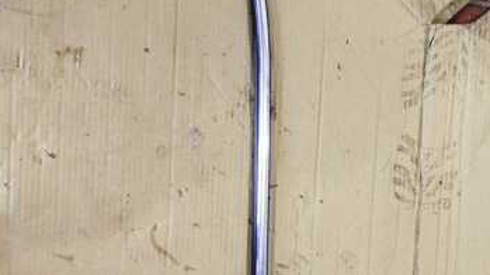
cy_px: 237
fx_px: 468
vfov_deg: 31.5
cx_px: 239
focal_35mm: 36
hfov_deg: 55.3
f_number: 1.7
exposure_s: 1/33
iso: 800
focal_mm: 5.31
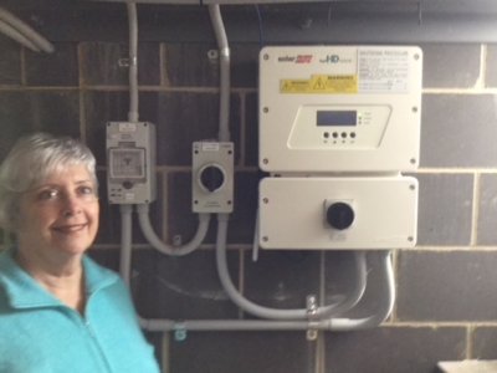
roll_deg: -0.5
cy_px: 186
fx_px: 445
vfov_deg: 45.4
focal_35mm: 31
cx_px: 248
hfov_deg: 58.4
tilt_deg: -8.9
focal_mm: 3.3
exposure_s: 1/17
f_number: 2.4
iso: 250
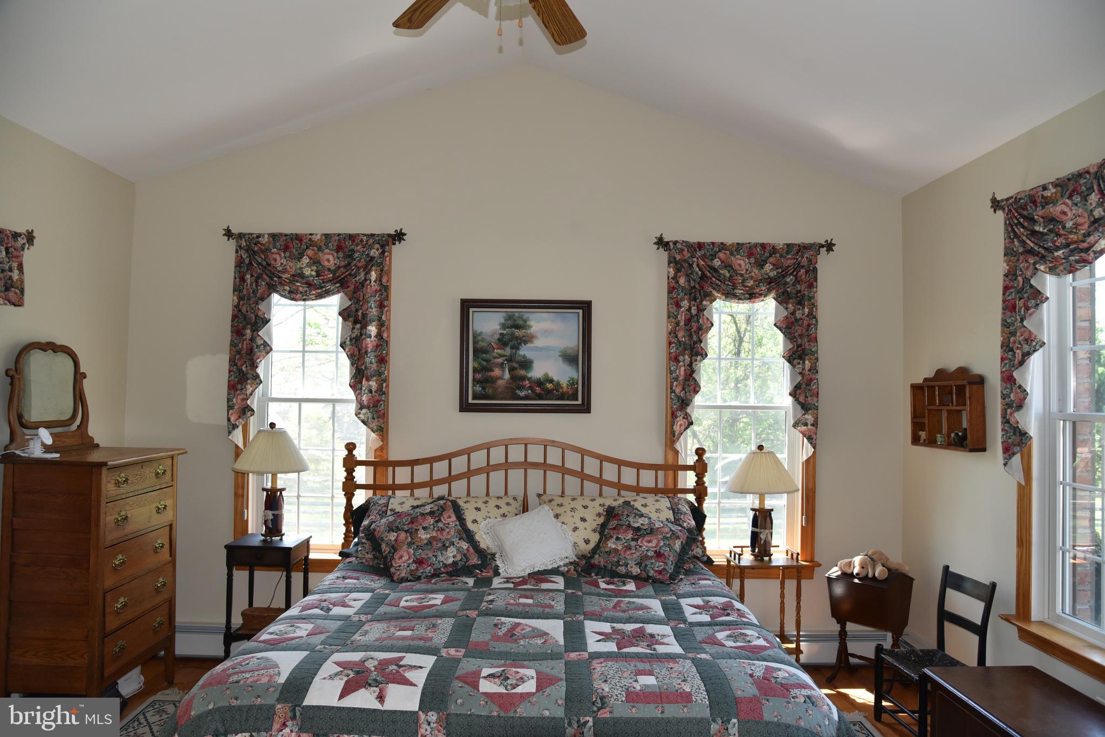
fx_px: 737
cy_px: 368
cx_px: 552
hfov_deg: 73.7
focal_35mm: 24
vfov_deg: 53.2
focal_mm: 24
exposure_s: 1/200
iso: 800
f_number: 5
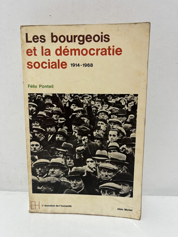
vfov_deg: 67.3
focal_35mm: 26
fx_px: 178
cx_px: 89
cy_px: 118
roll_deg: -1.5
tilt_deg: -14.6
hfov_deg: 53.1
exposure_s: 1/50
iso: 80
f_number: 1.6
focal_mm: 5.1
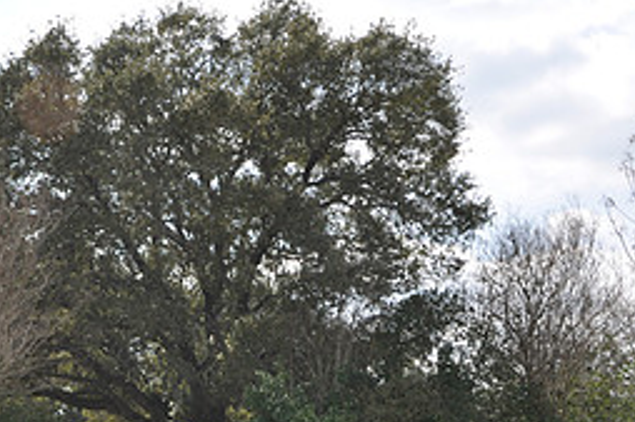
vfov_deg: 15.0
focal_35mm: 89
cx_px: 135
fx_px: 1569
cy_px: 436
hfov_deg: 22.6
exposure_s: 1/200
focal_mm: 26
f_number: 10
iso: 200
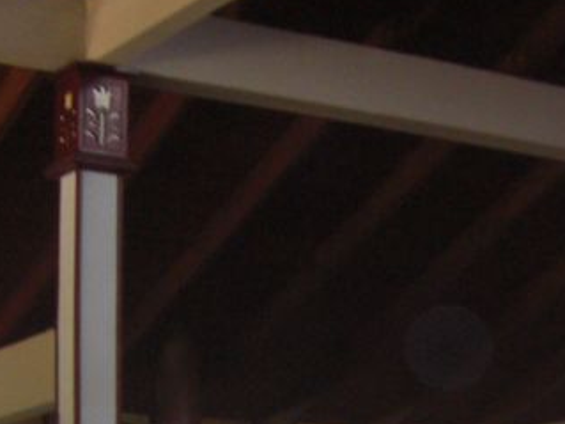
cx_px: 471
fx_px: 1991
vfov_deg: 11.8
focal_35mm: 122
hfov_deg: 16.0
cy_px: 577
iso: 200
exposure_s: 1/60
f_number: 2.7
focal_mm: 6.2
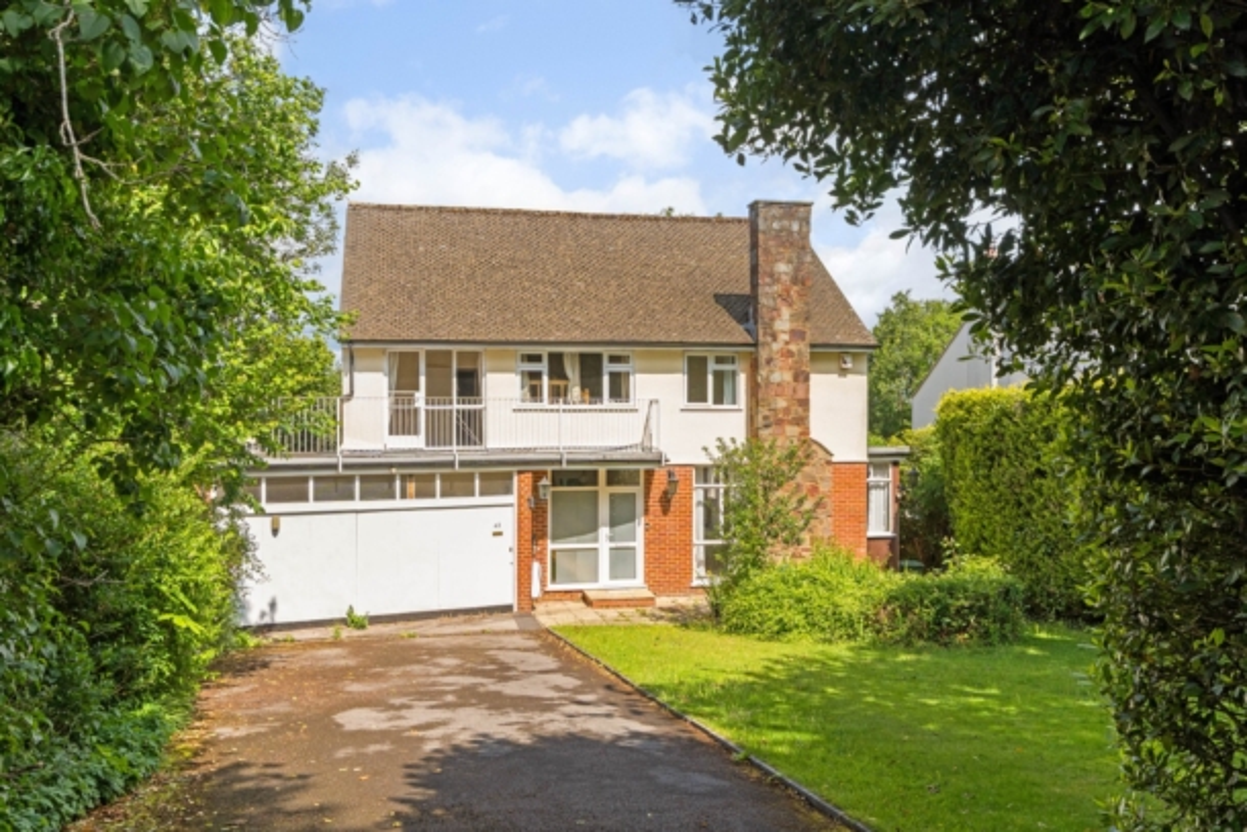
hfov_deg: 60.3
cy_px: 416
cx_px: 624
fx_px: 1074
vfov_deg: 42.3
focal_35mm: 31
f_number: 8
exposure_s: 1/1000
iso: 640
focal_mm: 31
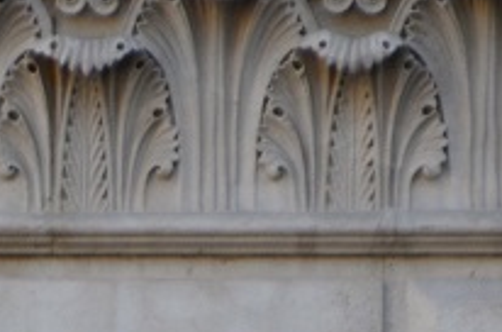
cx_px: -302
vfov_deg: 0.7
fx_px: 27331
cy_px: 552
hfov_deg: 1.1
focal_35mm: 1966
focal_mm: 270
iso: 400
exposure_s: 1/180
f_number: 6.7
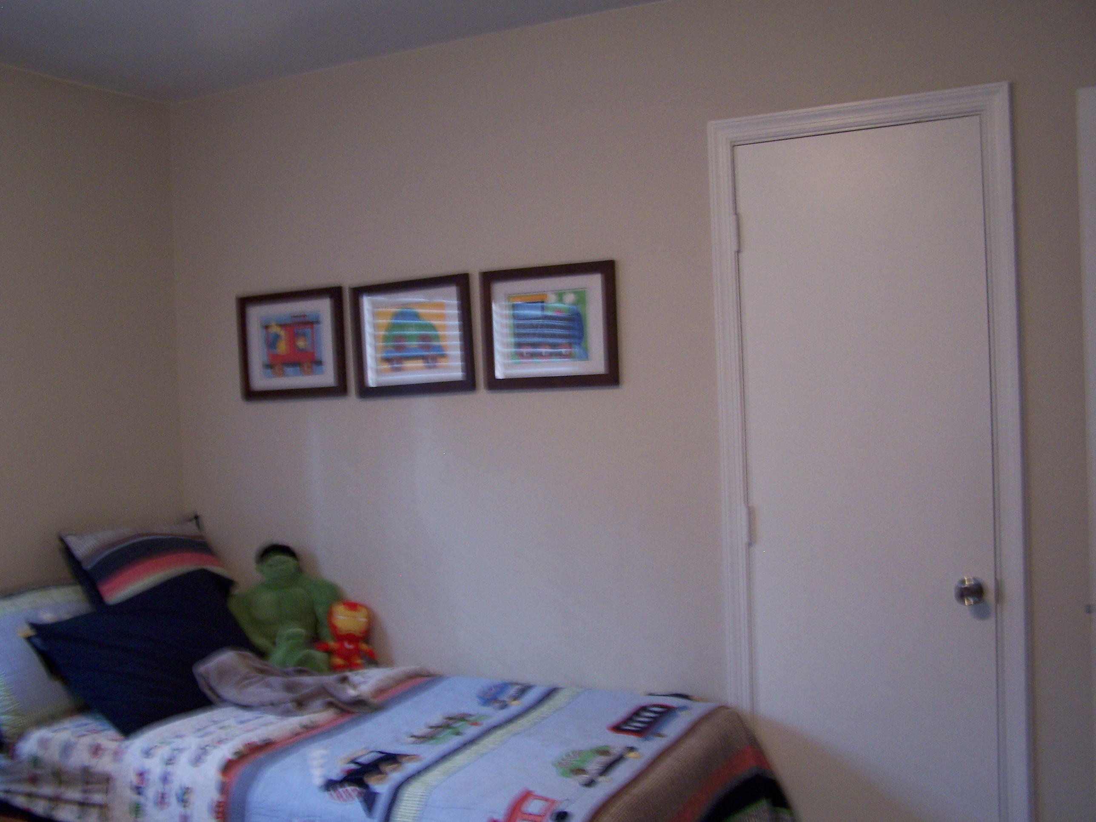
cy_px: 411
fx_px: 1203
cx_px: 548
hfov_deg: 49.0
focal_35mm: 38
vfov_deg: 37.7
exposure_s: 1/8
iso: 140
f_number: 2.8
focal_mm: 6.3
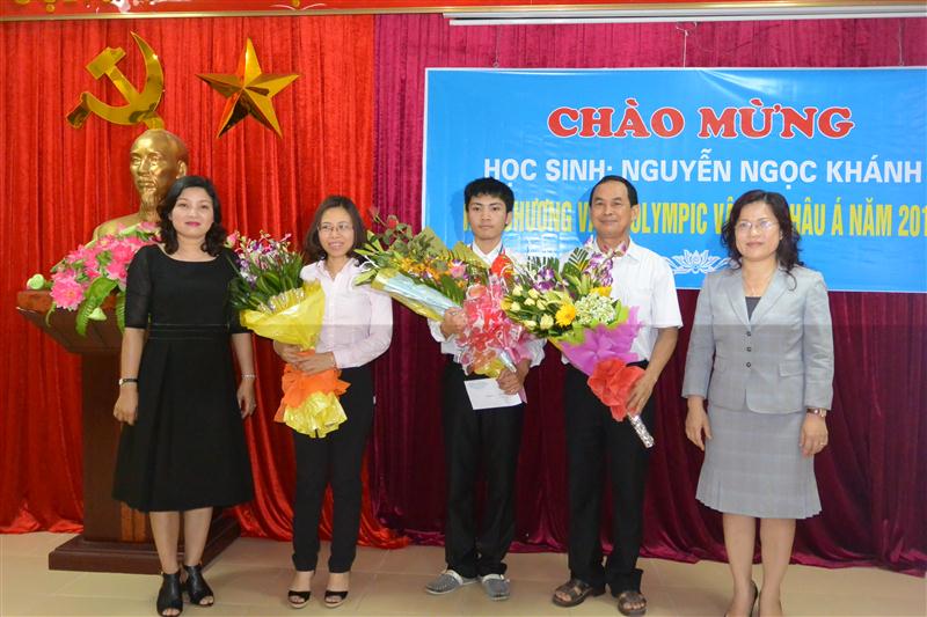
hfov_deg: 63.7
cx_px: 464
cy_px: 308
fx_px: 747
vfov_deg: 44.9
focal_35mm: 29
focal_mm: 11
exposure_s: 1/60
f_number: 3.5
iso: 1250
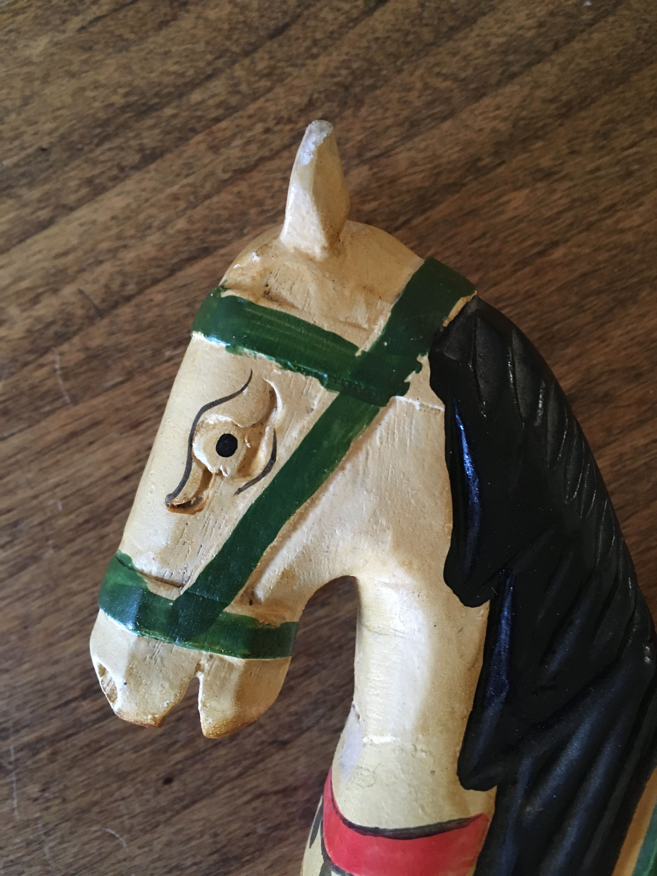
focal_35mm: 29
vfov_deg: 61.7
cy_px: 438
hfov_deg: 48.2
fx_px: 734
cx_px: 328
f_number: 2.2
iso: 200
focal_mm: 4.15
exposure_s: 1/20
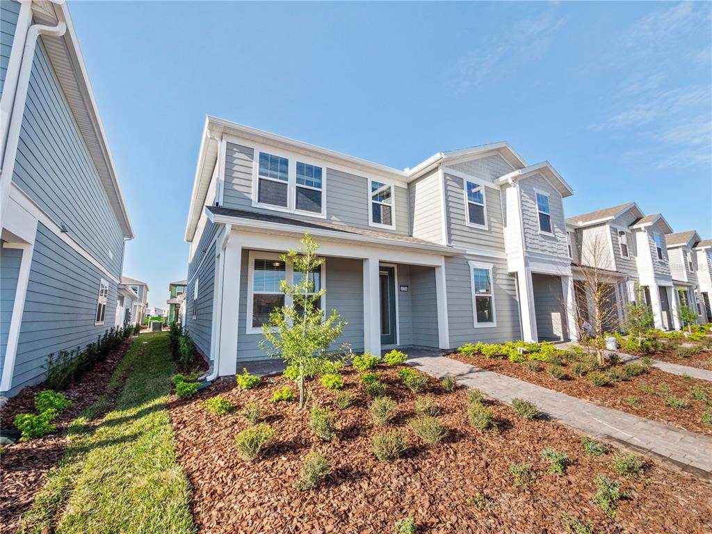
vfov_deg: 85.7
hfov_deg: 102.1
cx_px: 356
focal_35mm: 14
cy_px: 267
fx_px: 288
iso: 200
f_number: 7.1
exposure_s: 1/400
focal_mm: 7
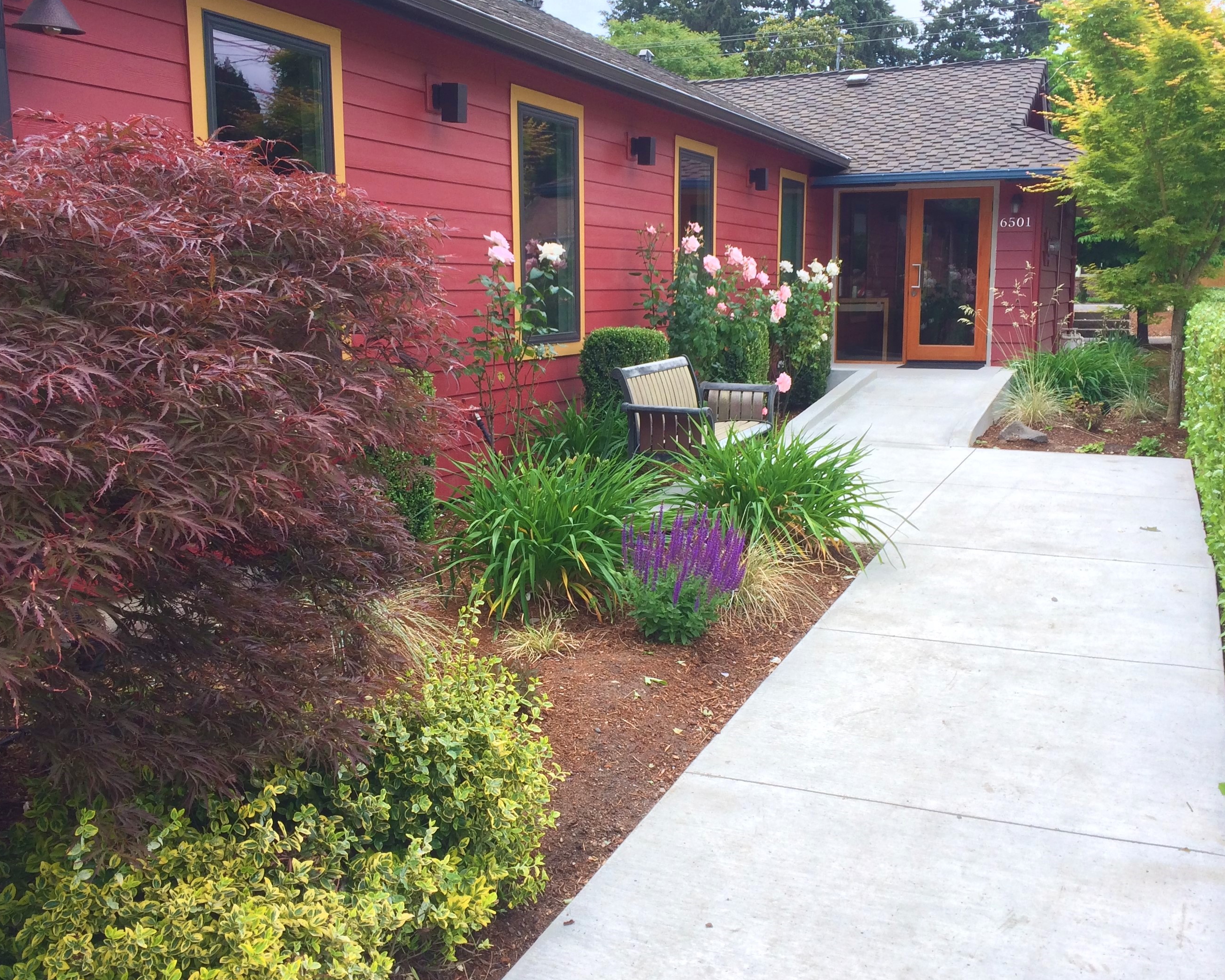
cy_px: 483
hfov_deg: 57.2
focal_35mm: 31
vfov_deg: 47.1
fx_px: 1124
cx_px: 628
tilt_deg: -5.6
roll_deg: -0.2
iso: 32
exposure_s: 1/336
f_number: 2.2
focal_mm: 4.15
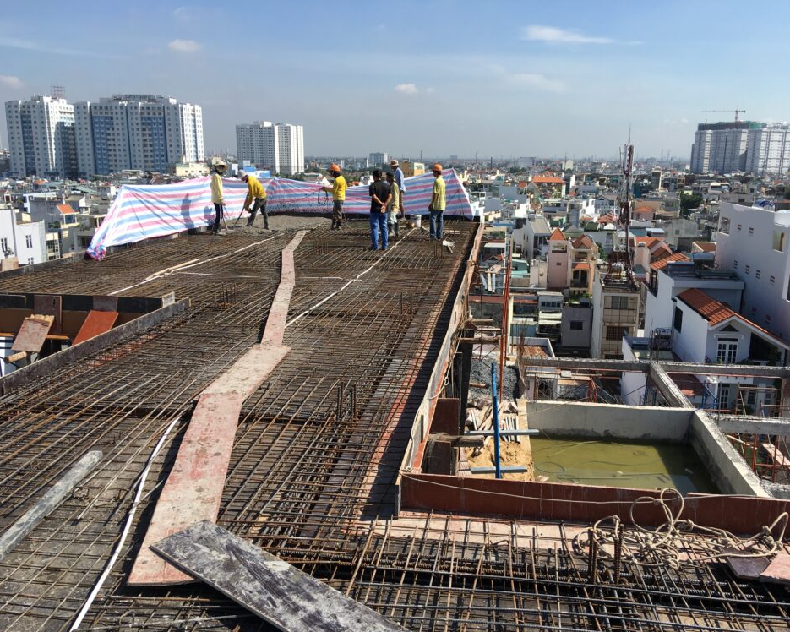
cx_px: 417
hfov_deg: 57.1
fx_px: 725
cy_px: 323
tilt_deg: -11.5
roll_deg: +0.0
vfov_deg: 47.1
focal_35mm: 31
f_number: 2.2
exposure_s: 1/1326
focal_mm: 4.15
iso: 25
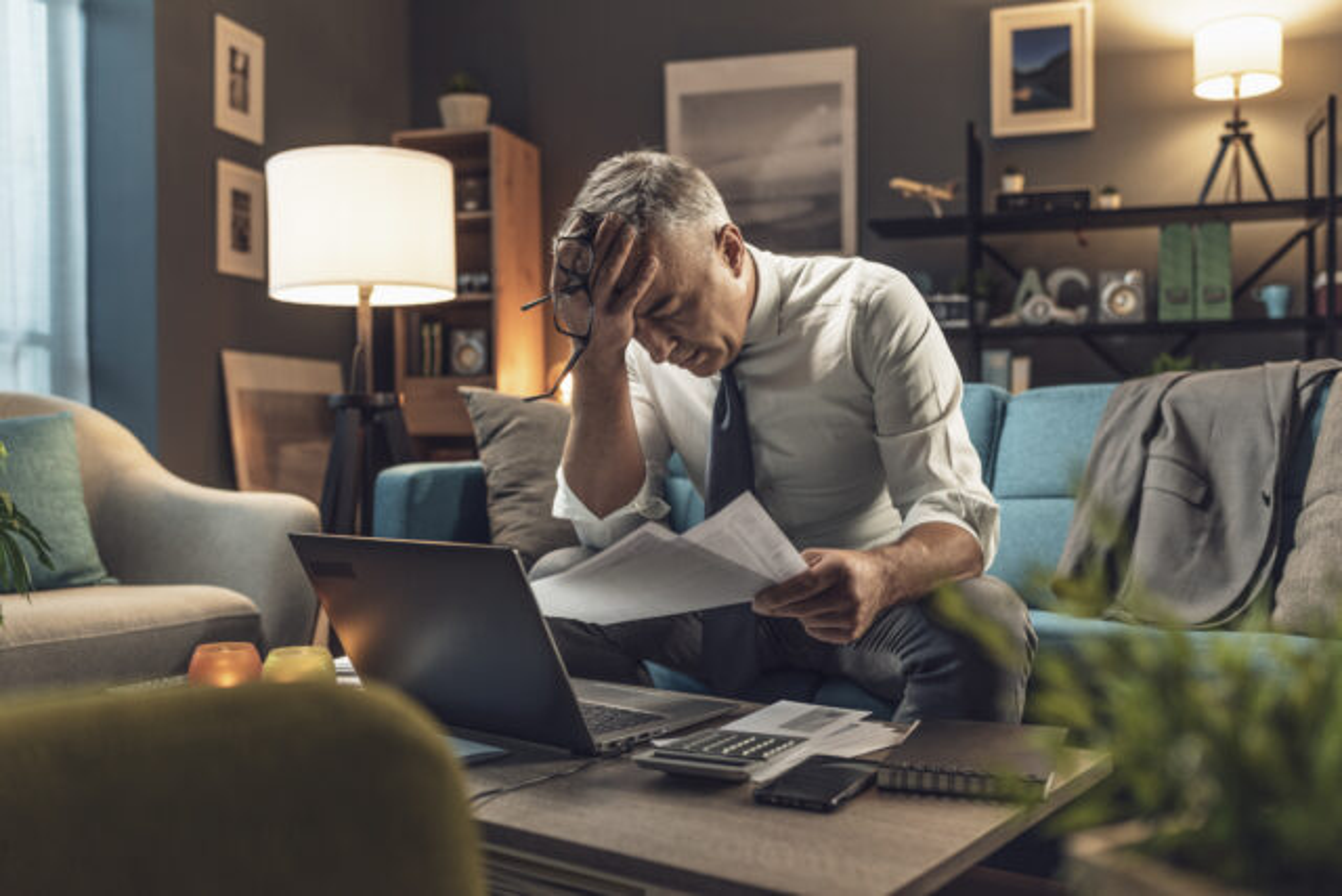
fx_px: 1305
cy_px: 448
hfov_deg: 54.4
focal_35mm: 35
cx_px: 671
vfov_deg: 37.9
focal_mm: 35
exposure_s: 1/50
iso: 250
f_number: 2.5
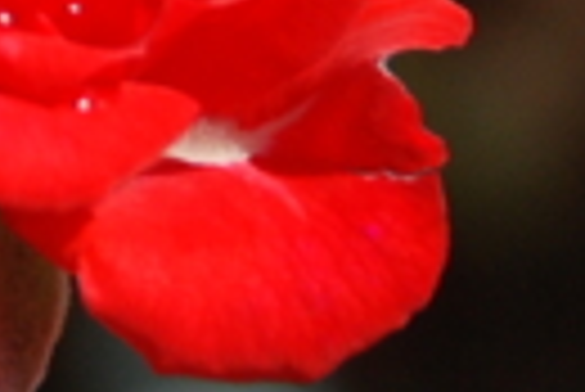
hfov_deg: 1.1
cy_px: -144
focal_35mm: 1843
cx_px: -108
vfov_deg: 0.7
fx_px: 29982
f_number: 5.6
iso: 400
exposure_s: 1/800
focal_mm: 200
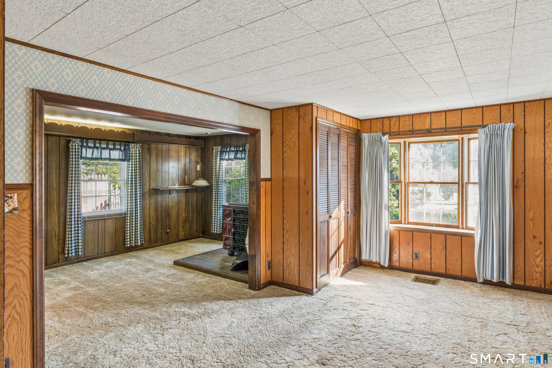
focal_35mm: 20
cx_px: 276
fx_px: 305
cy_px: 184
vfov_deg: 62.2
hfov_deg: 84.3
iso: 400
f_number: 13
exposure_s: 1/1.67
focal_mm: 19.9
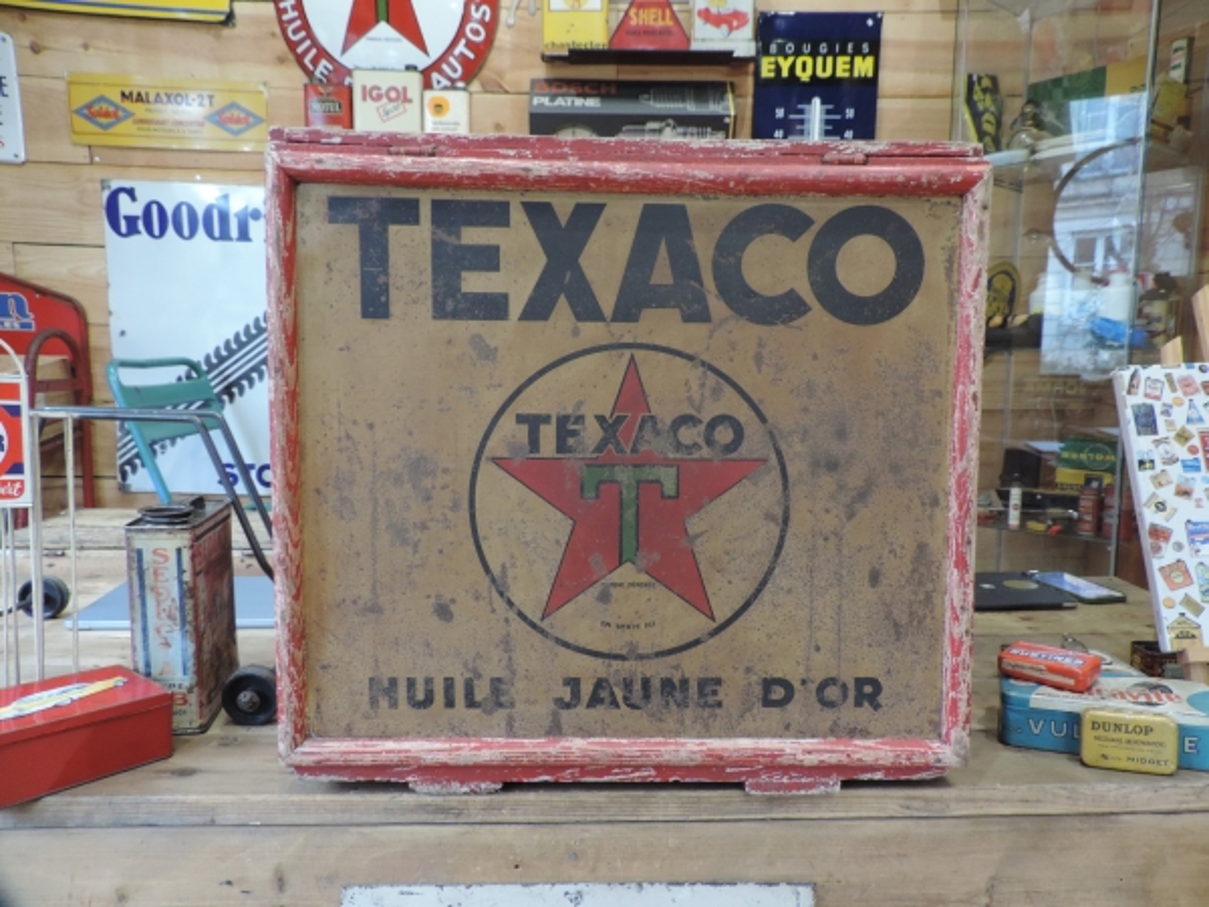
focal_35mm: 24
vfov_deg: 56.8
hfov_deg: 71.6
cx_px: 604
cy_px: 454
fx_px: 838
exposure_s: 1/20
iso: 400
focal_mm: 4.3
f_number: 3
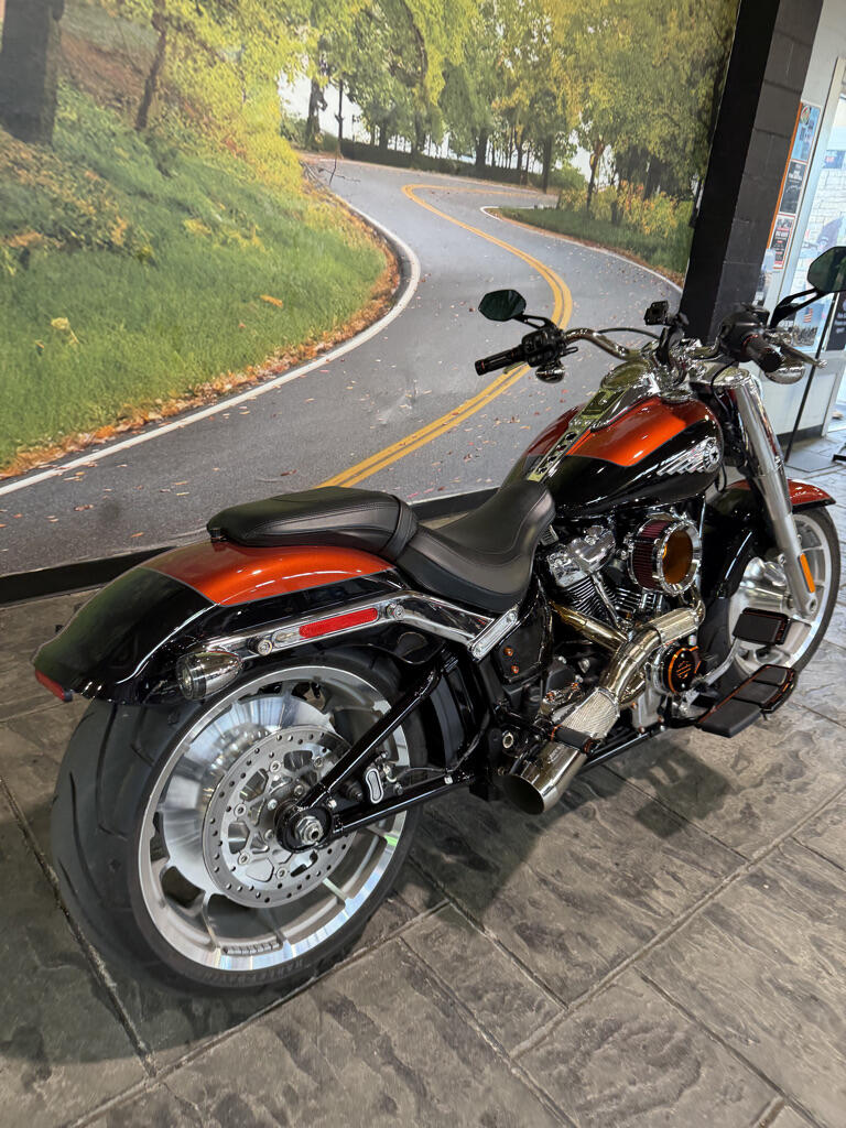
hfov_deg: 56.8
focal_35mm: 24
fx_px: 782
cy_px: 564
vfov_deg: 71.6
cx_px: 423
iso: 125
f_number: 1.78
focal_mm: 6.76
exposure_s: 1/60
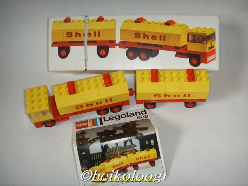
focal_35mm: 39
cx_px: 124
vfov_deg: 36.8
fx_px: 279
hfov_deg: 47.9
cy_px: 93
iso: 100
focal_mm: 6.6
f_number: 3.5
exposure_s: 1/45
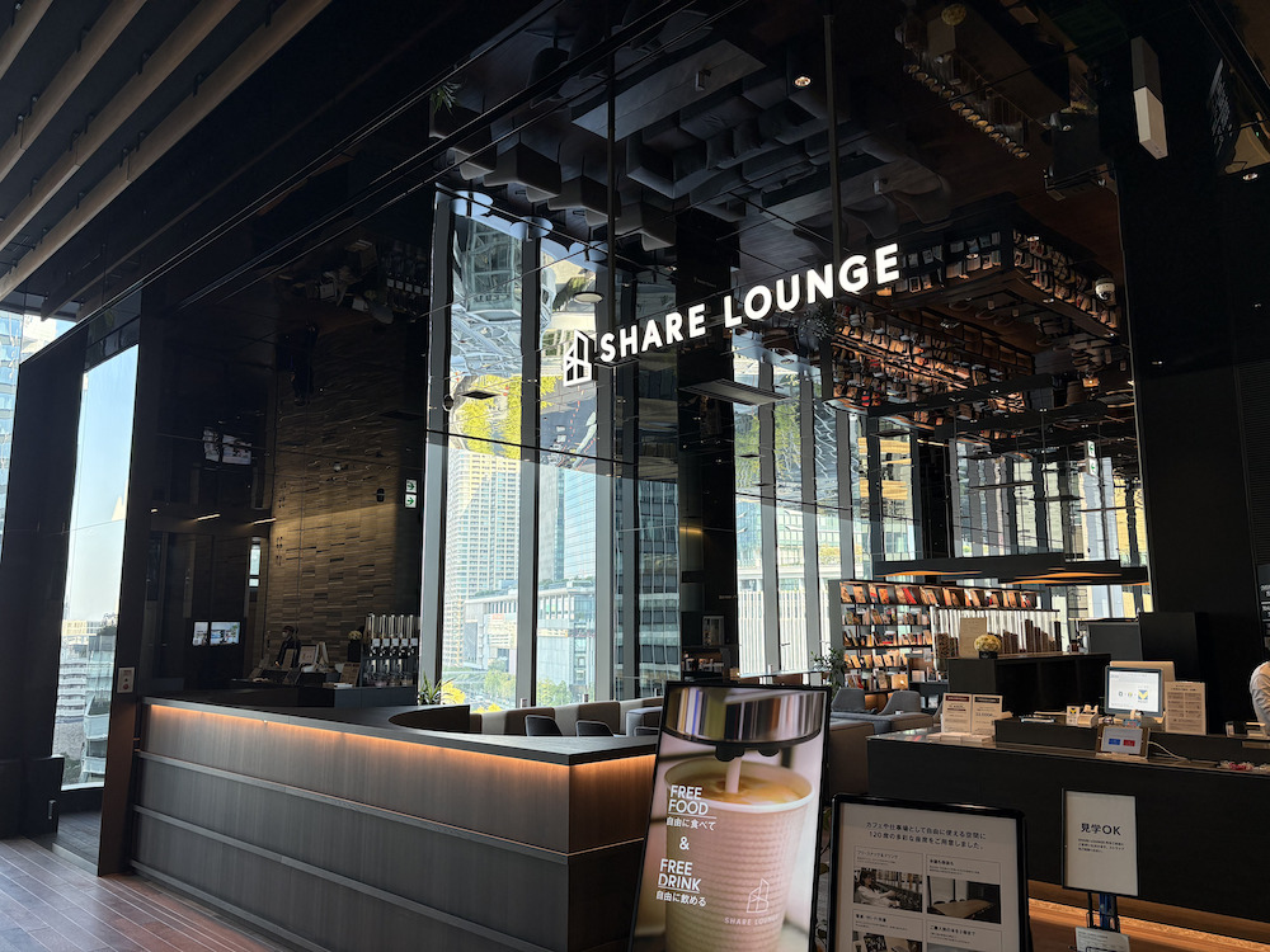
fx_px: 954
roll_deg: +0.6
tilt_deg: +8.9
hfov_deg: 67.3
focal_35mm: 26
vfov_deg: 53.1
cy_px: 476
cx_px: 635
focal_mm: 5.96
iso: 125
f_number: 1.6
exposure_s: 1/170
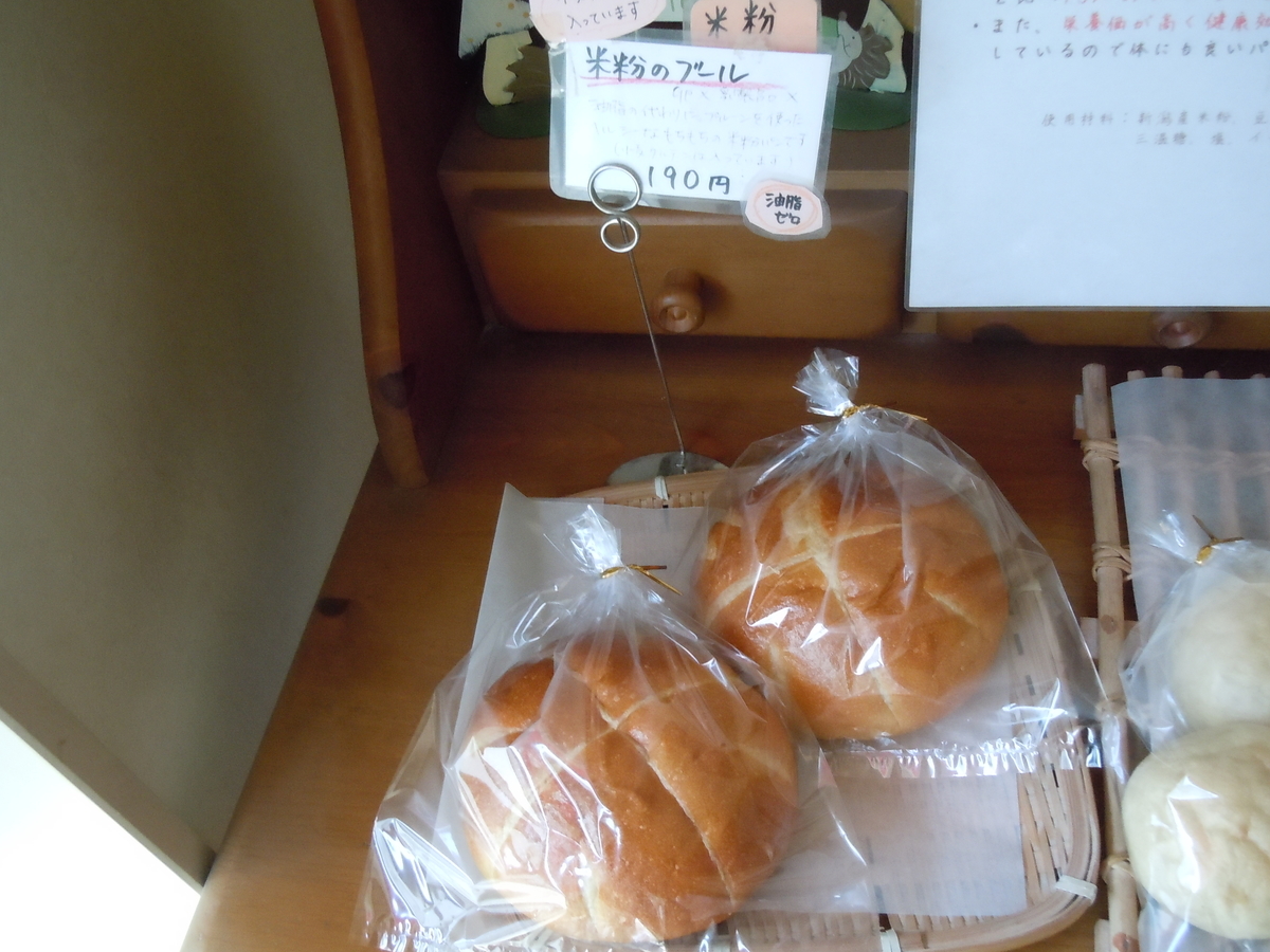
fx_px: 1211
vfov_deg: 42.9
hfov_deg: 55.4
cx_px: 635
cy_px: 476
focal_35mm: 33
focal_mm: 5.9
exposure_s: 1/125
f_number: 4
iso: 640
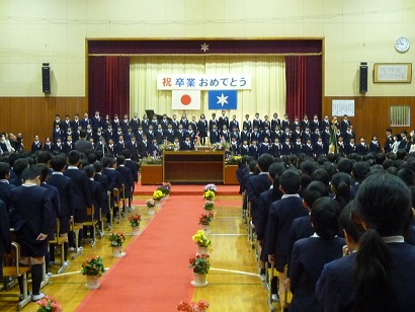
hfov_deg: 38.2
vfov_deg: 29.1
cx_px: 208
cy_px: 156
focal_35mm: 50
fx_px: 600
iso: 400
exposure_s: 1/10
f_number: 3.4
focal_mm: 5
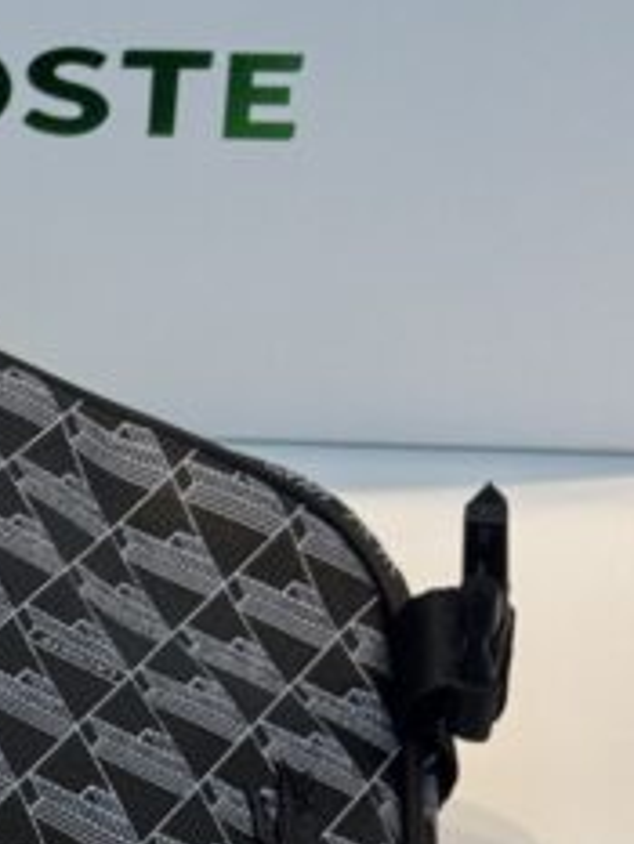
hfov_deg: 8.8
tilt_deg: -35.9
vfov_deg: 12.0
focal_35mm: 165
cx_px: -304
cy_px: 427
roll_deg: -0.7
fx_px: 4026
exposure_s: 1/507
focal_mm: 6.76
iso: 64
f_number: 1.78
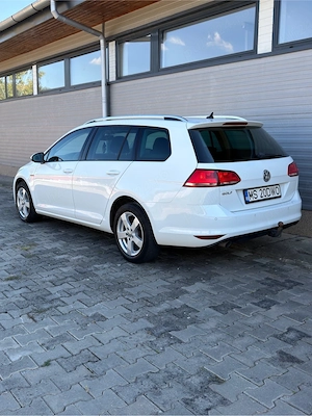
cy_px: 208
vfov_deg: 52.6
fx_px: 421
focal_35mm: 35
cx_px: 156
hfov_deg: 40.7
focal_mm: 6.76
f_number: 1.78
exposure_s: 1/1086
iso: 80
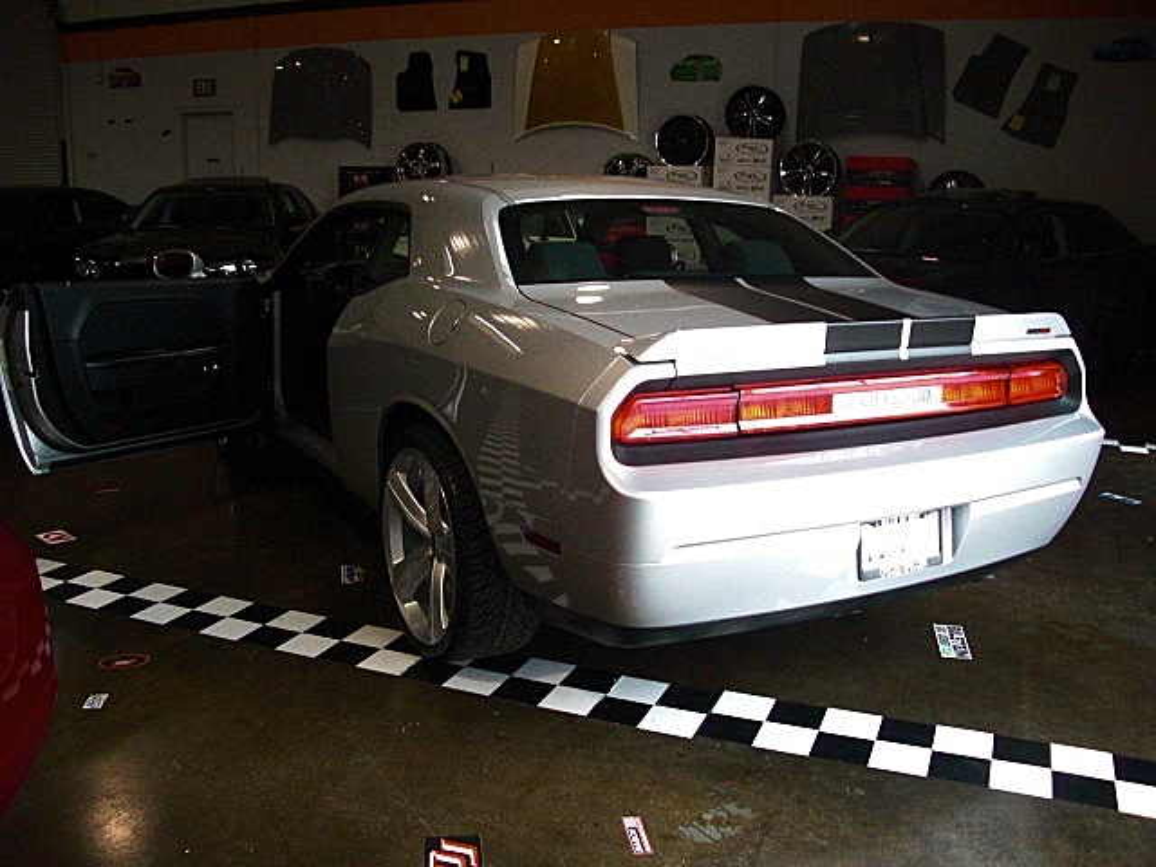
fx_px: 1202
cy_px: 434
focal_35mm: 36
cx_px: 578
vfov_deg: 39.7
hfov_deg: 51.4
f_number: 2.8
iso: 800
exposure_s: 1/100
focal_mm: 6.3
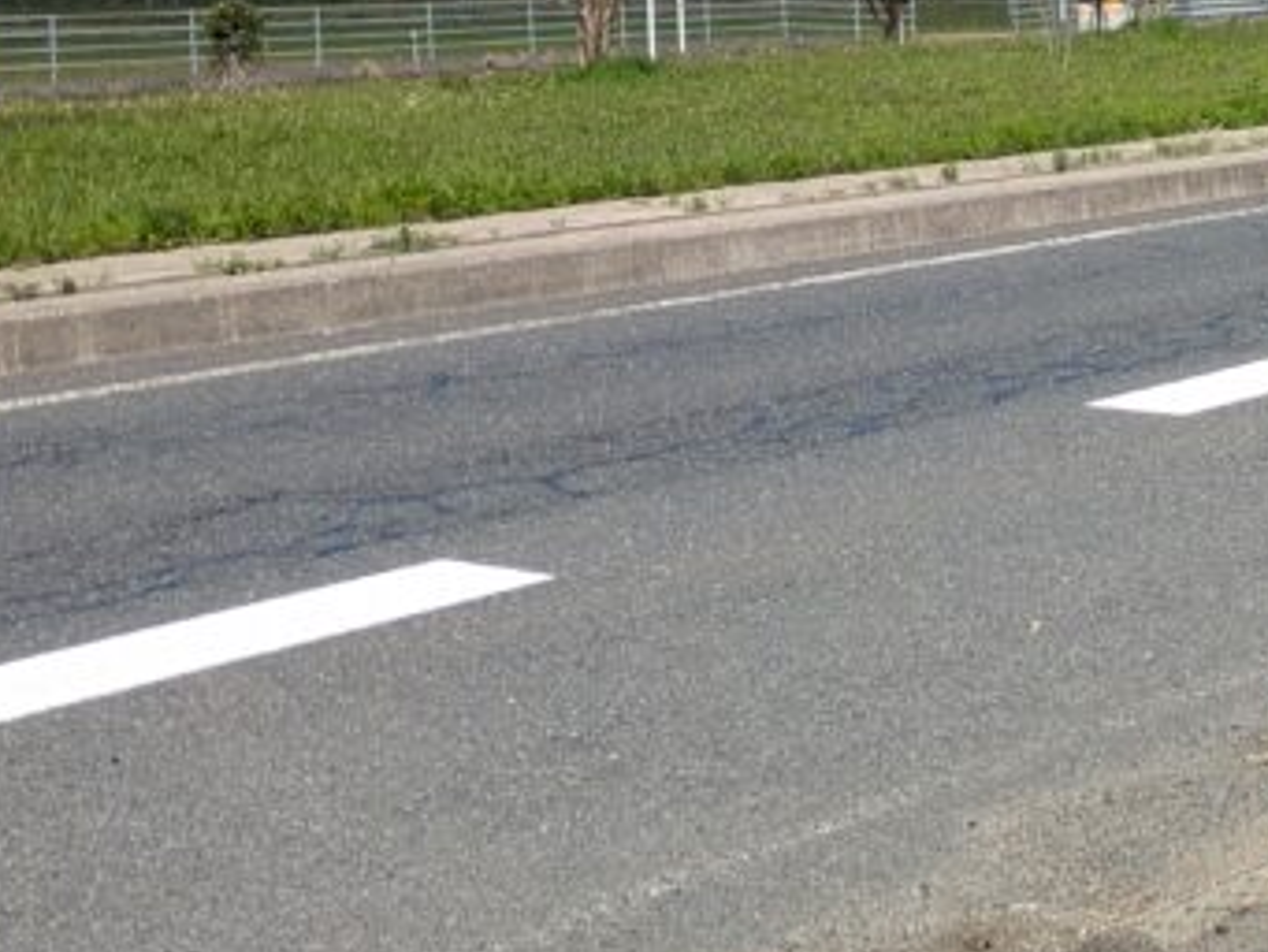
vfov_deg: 19.3
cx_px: 1261
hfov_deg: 24.8
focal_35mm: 75
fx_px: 2748
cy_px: 80
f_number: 1.89
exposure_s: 1/1616
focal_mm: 5.43
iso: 44
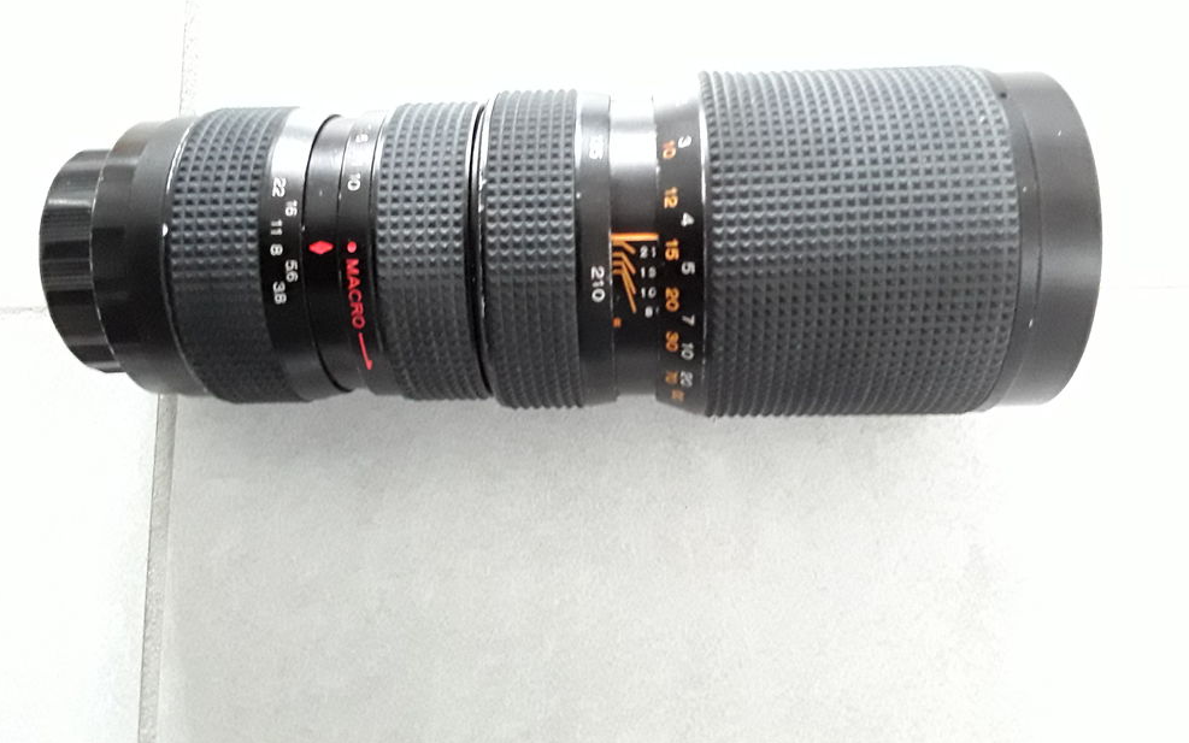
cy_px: 301
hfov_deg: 64.6
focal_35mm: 29
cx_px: 594
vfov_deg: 43.0
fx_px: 940
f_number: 1.9
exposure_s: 1/17
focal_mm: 2.91
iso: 500
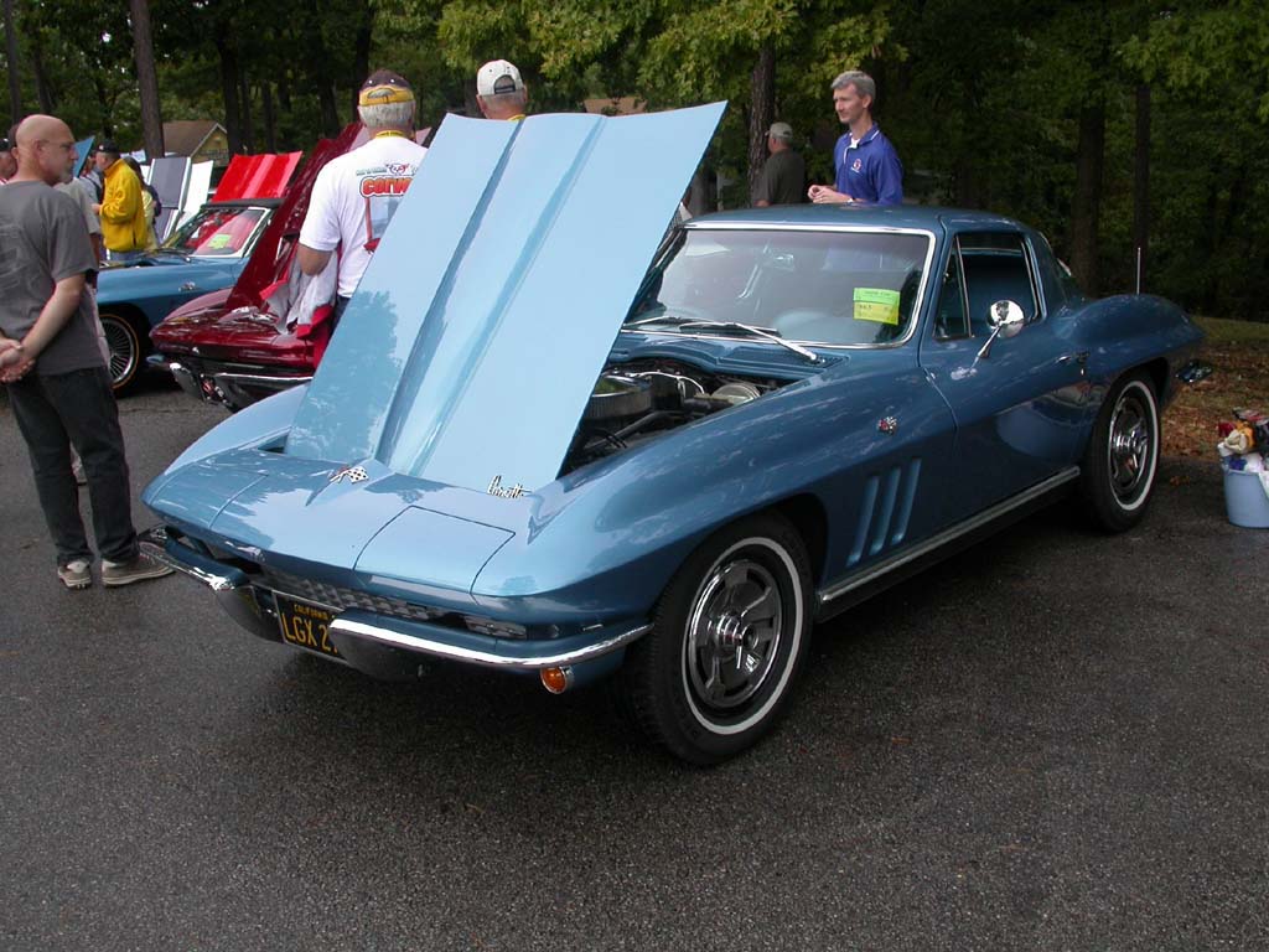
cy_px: 476
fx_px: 1393
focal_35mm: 38
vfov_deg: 37.7
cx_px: 634
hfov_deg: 49.0
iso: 100
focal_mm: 7.85
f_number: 5.3
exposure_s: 1/208
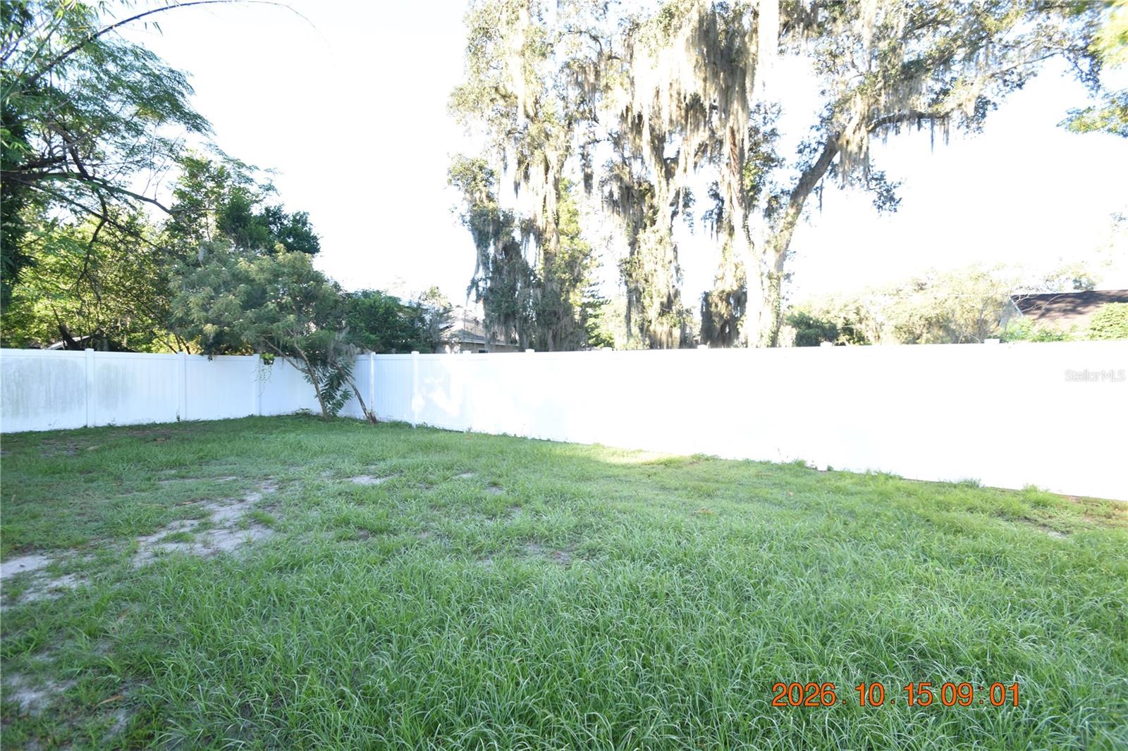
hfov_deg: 100.4
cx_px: 564
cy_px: 376
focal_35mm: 15
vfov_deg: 77.3
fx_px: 470
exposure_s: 1/125
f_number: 5.6
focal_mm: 10
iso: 400
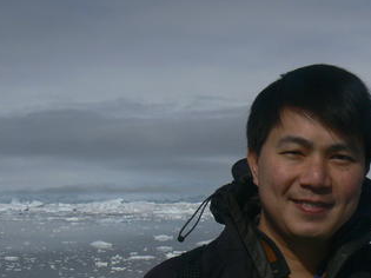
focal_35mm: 89
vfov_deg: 16.6
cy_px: 161
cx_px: 351
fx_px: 954
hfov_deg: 21.4
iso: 80
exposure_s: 1/800
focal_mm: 7.4
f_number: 8
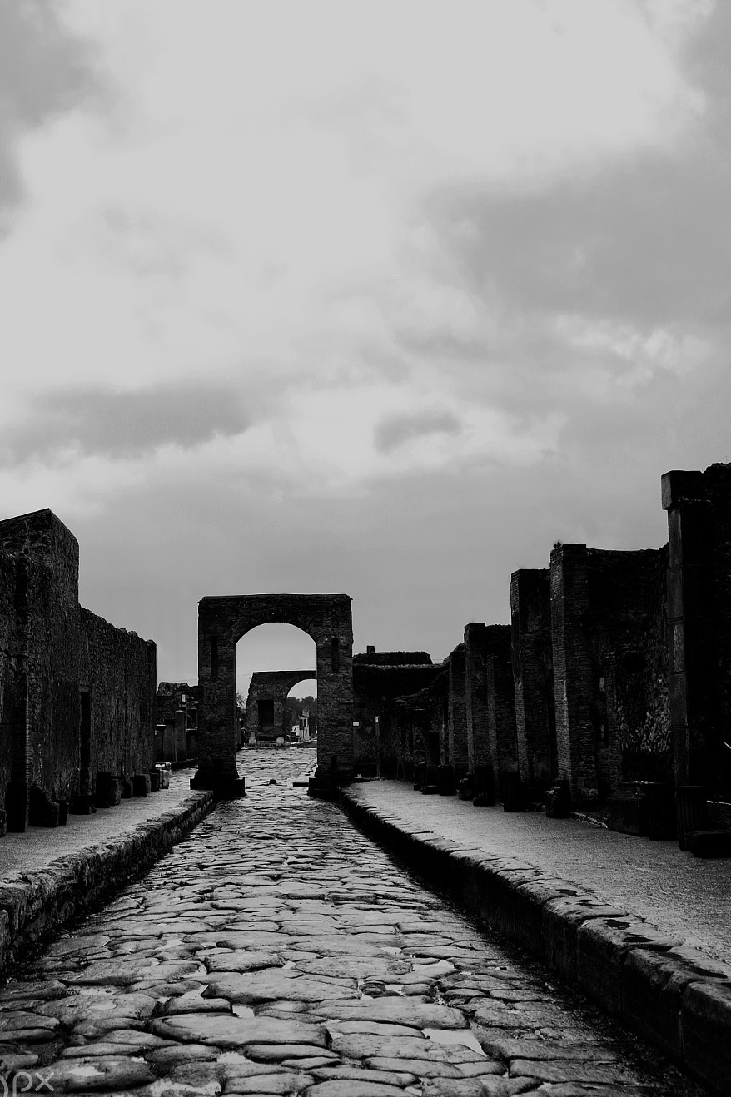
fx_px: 1554
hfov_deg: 26.4
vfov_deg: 38.9
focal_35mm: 51
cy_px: 534
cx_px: 291
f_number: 4
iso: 100
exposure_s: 1/125
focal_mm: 27.7
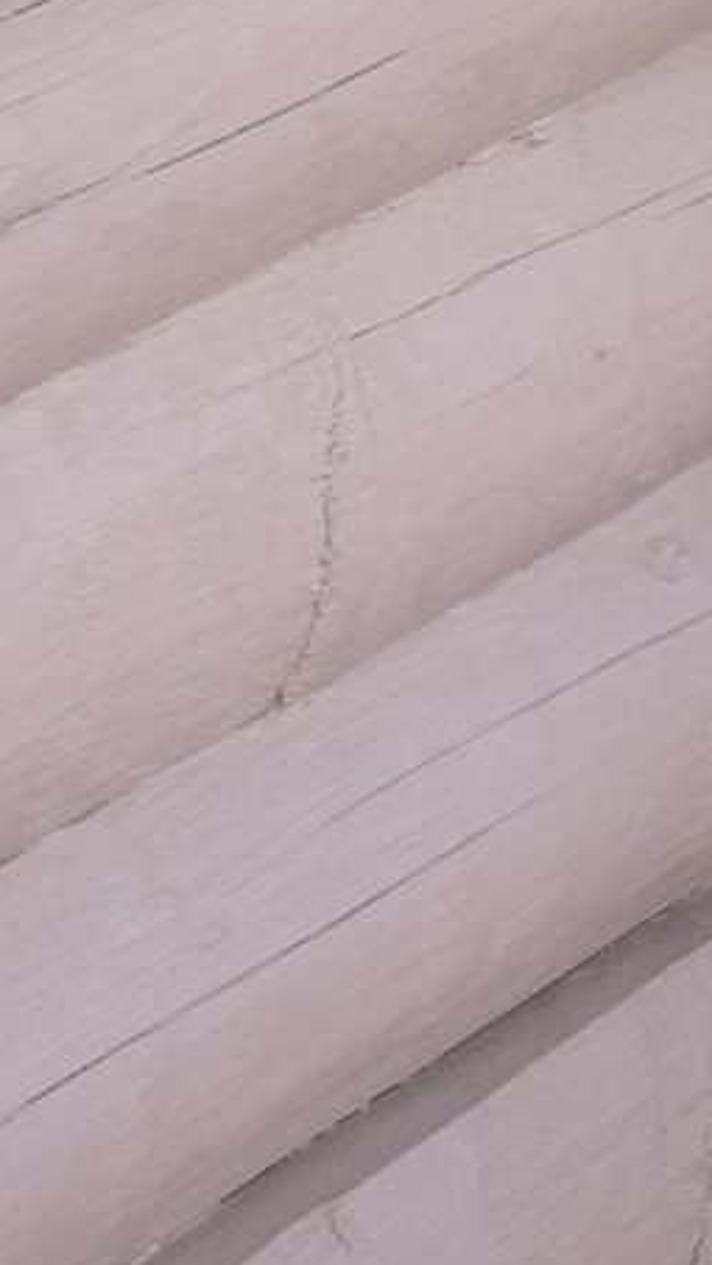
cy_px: -1044
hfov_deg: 5.7
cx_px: 2454
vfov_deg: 10.5
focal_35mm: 192
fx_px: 6441
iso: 400
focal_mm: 18
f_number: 5.6
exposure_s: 1/125
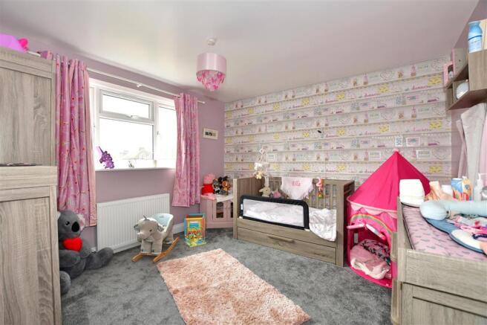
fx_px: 203
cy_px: 162
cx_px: 244
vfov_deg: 77.3
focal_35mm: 15
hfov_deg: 100.4
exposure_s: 1/40
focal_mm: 10
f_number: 5
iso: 250
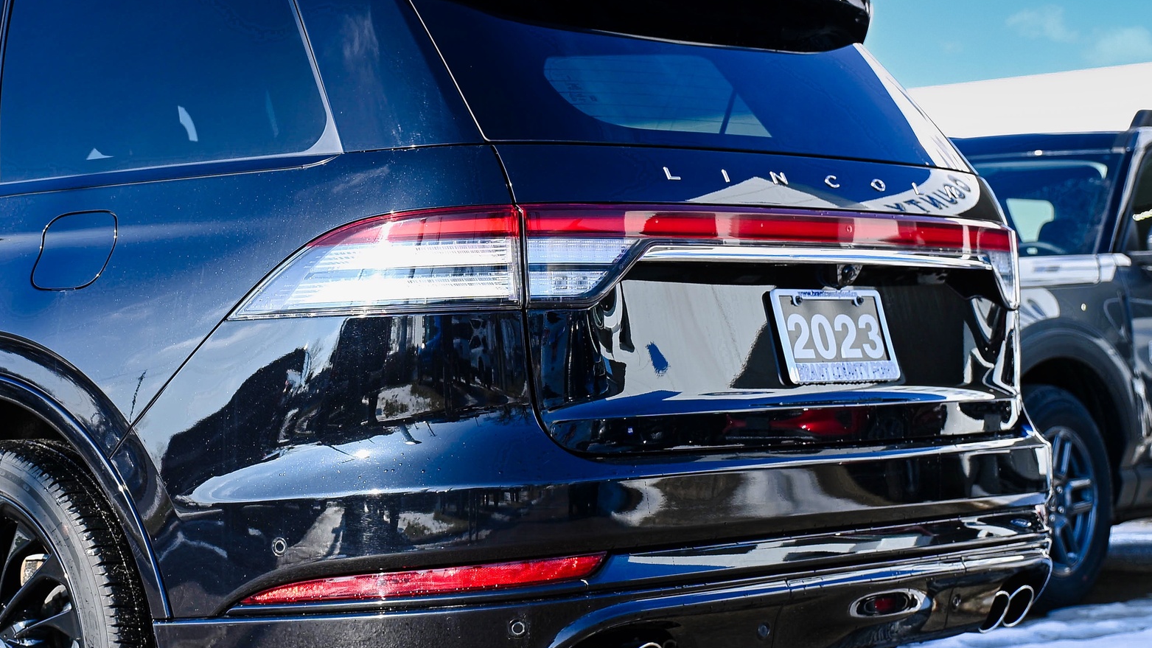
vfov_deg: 15.9
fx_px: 2321
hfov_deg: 27.2
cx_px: 192
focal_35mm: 76
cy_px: 338
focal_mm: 35
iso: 64
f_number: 4
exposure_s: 1/320
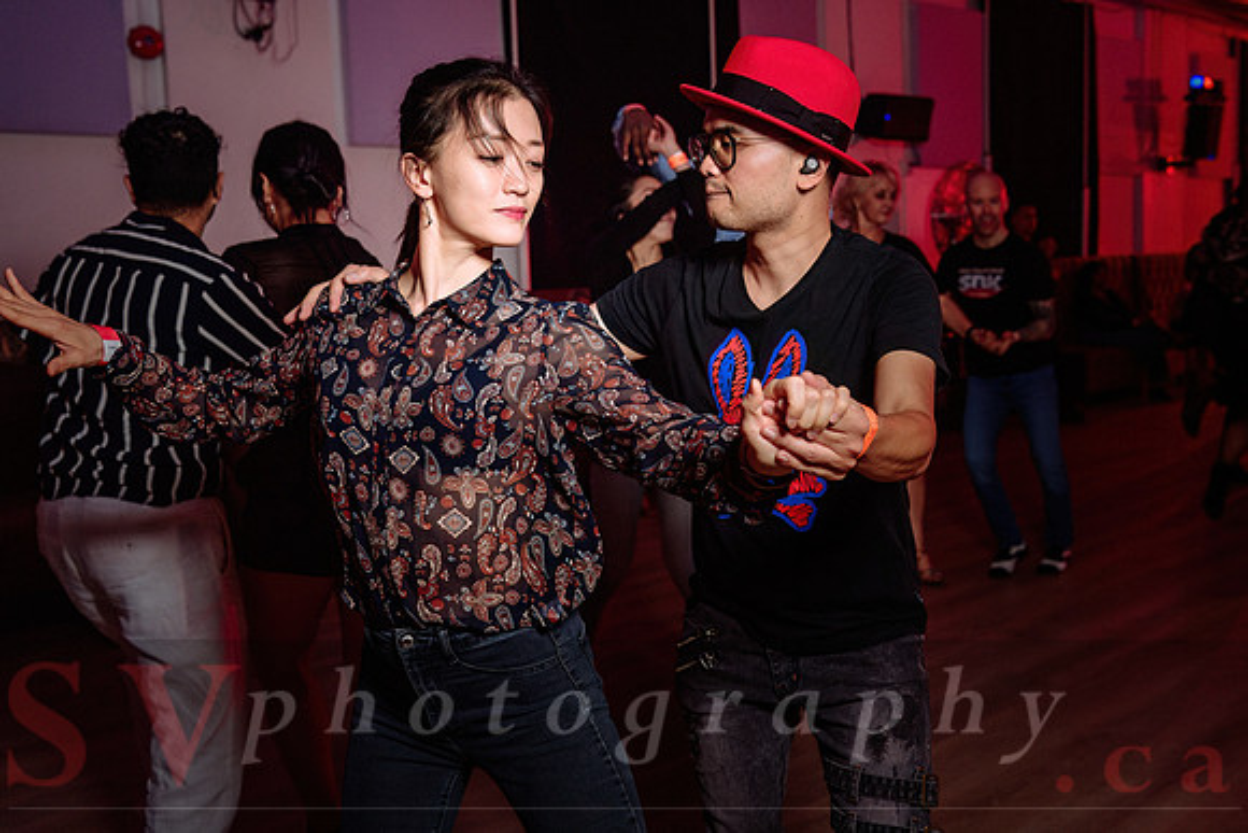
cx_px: 696
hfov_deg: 53.4
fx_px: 1238
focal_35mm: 36
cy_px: 368
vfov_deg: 37.1
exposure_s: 1/80
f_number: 4
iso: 800
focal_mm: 32
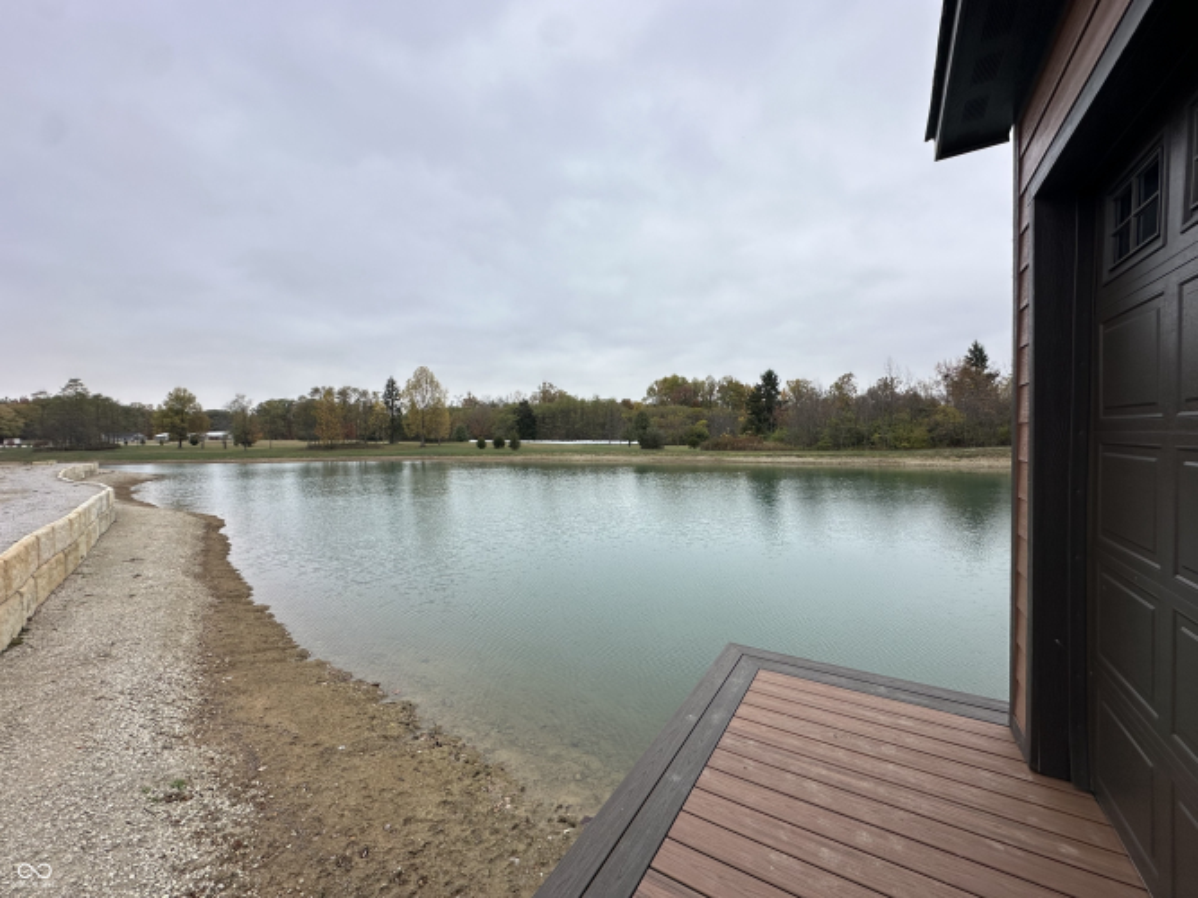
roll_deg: +1.2
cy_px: 449
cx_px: 599
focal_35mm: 14
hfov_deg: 102.1
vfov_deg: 85.7
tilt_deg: -1.1
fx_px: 484
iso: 40
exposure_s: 1/504
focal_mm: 2.22
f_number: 2.2
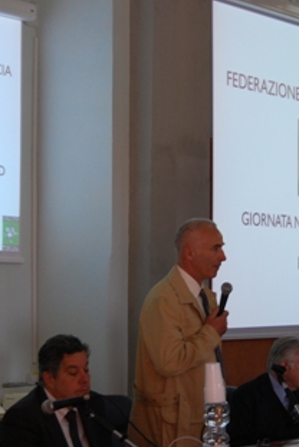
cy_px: 262
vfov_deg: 18.9
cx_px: 197
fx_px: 1343
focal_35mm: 108
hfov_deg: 12.7
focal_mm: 35
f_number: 4.8
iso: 360
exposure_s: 1/30
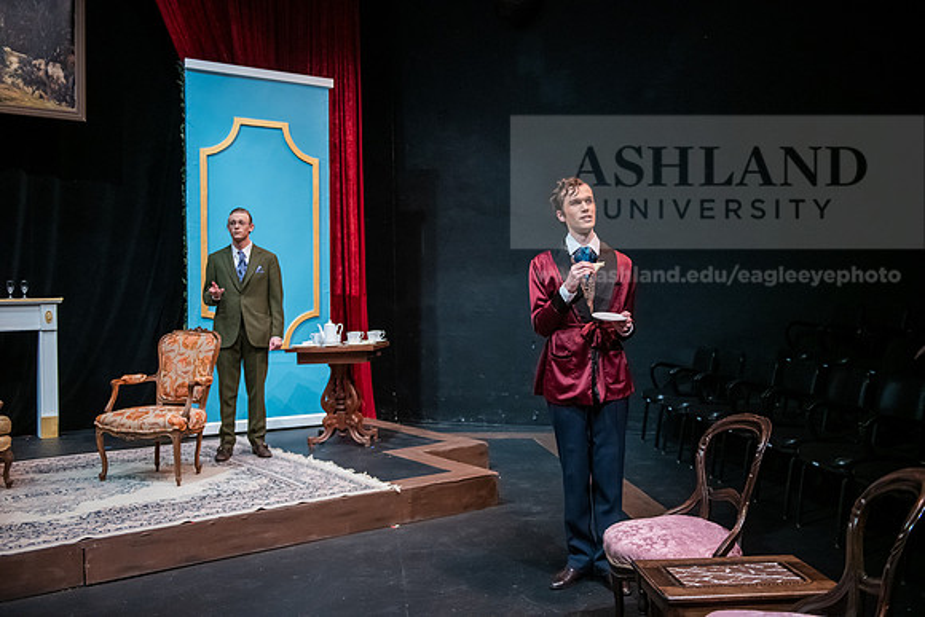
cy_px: 308
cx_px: 462
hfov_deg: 54.4
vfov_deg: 37.9
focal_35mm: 35
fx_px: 899
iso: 4000
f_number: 2.8
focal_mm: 35
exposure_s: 1/200
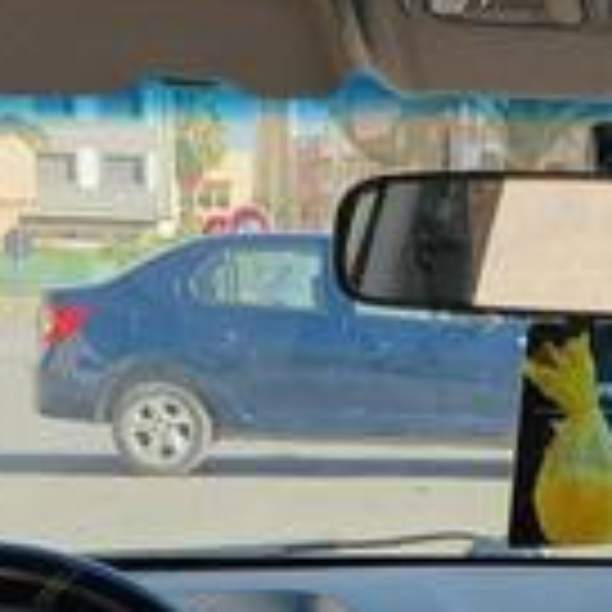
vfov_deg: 15.0
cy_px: 830
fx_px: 2200
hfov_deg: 15.6
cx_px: 572
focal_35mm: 110
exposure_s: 1/306
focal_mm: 4.25
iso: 25
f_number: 1.8
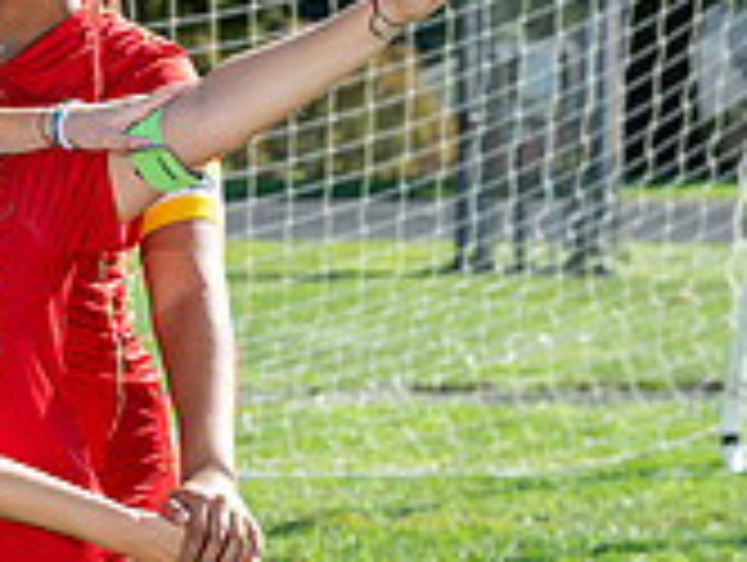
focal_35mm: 298
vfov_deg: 5.0
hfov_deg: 6.6
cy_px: 409
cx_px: -299
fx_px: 6440
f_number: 5
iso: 100
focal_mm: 70
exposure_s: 1/320
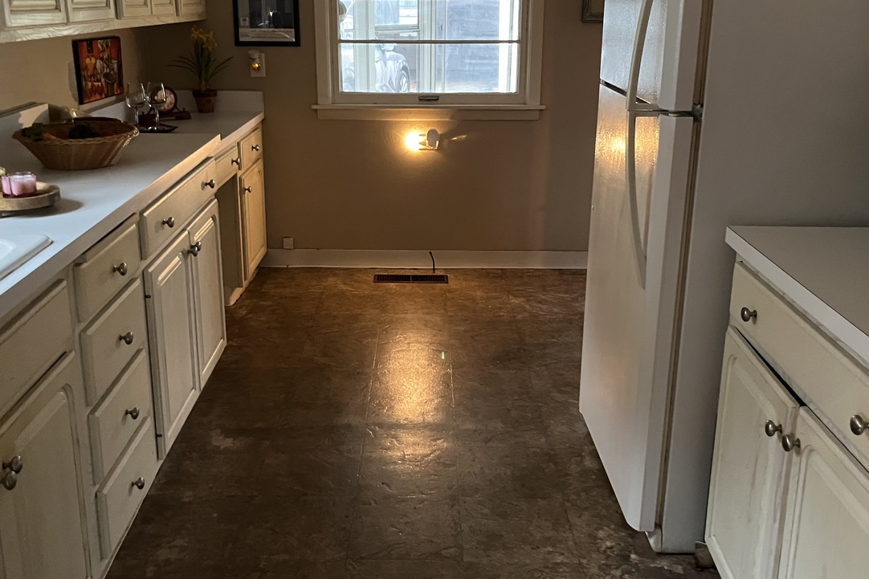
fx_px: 869
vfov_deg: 36.8
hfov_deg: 53.1
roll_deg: -0.1
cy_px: 252
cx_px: 414
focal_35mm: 36
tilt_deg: -16.1
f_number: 1.6
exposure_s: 1/30
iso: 500
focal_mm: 5.1
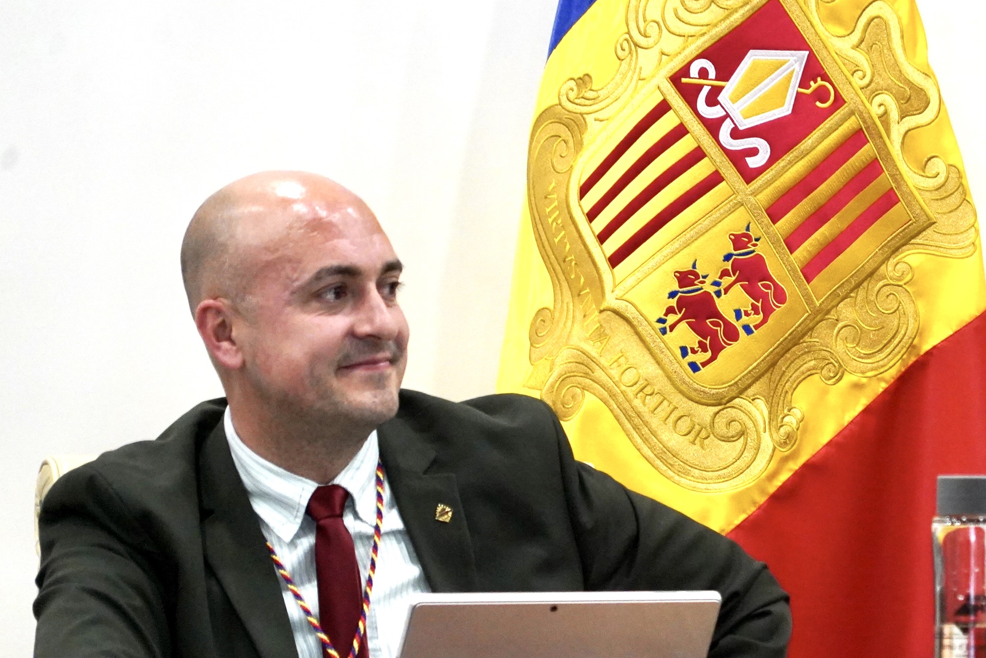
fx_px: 13063
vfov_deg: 2.9
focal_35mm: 477
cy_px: 456
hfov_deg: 4.3
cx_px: 802
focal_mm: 240
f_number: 6.3
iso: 5000
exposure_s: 1/250
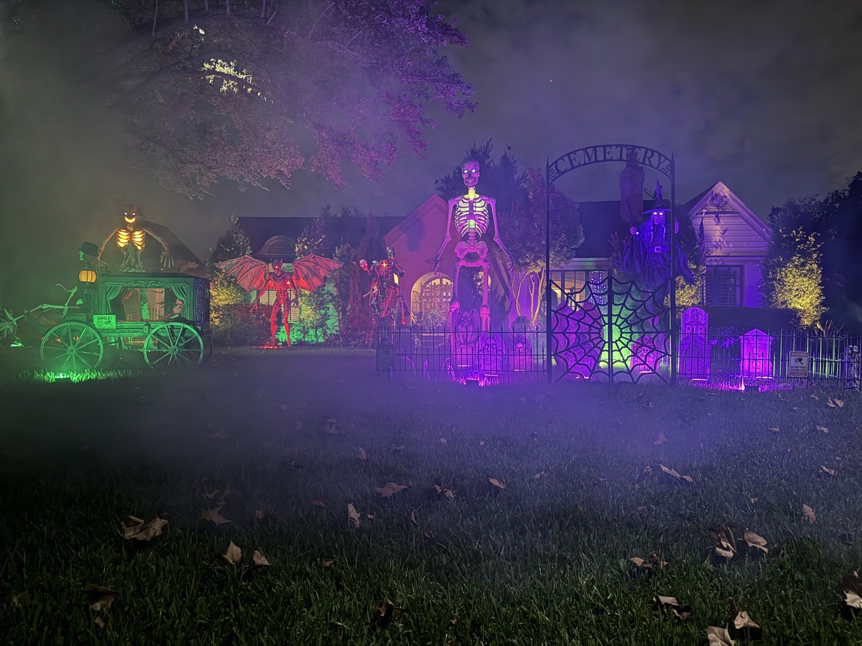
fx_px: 598
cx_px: 431
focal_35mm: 24
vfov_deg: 56.8
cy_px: 323
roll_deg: -0.6
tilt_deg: +1.4
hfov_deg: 71.6
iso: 1000
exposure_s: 1/15
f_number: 1.78
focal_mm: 6.76
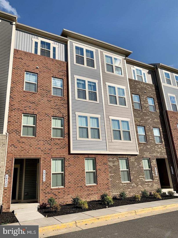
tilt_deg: +19.3
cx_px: 89
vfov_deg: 67.3
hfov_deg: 53.1
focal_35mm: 26
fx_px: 178
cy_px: 119
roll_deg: +2.4
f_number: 1.8
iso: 25
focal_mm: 4.25
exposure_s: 1/3401
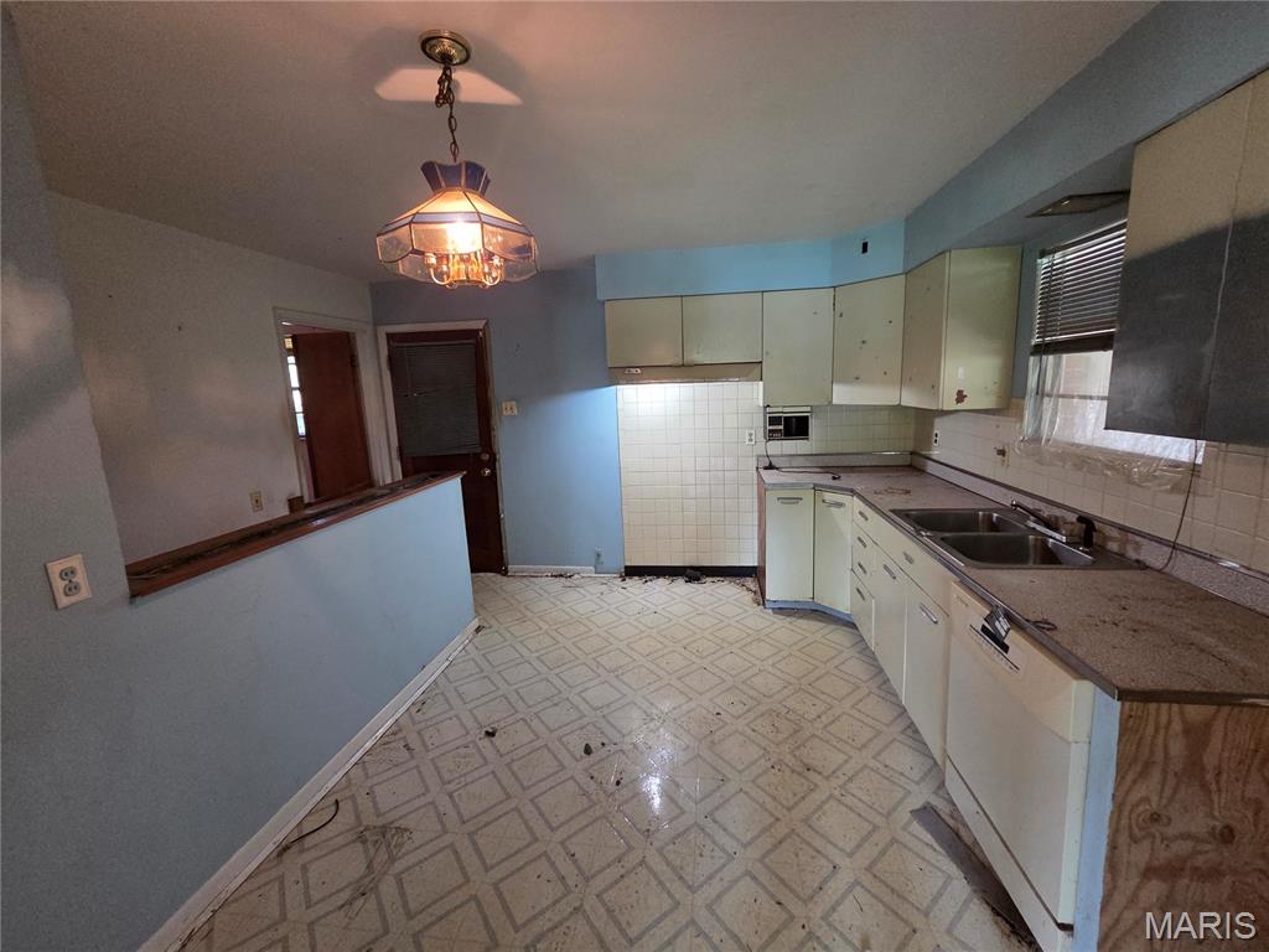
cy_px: 476
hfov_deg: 106.2
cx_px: 634
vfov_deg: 89.9
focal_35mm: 13
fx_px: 477
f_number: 2.2
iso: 1000
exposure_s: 1/60
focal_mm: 2.2
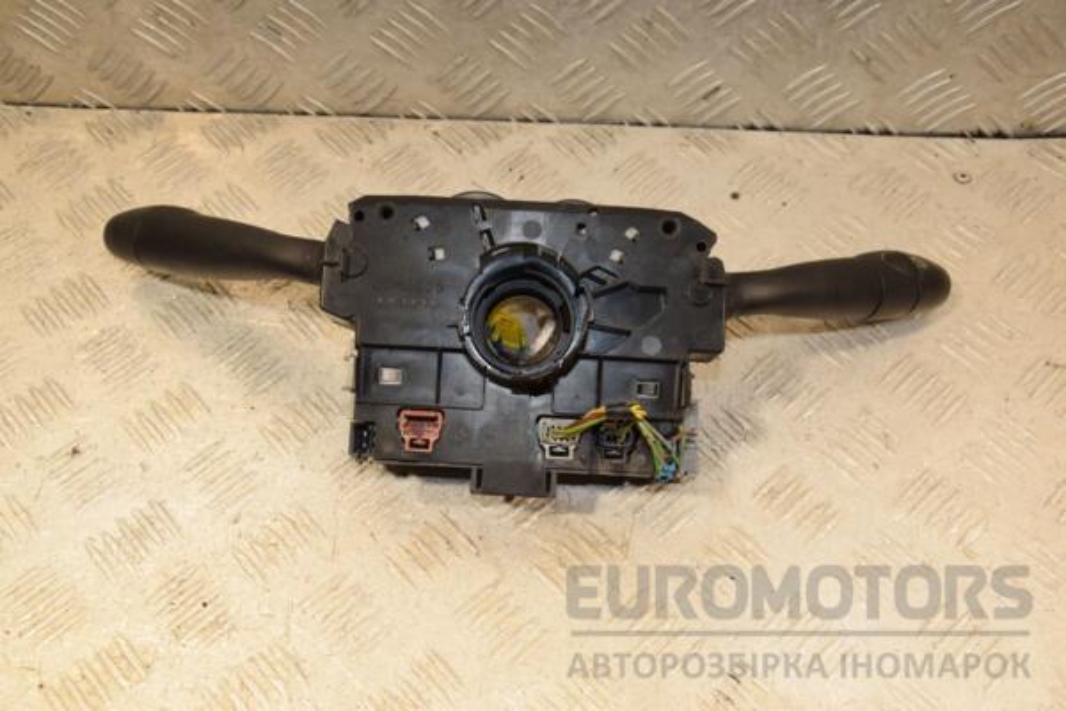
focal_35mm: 39
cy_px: 356
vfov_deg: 34.2
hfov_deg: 49.6
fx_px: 1155
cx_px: 533
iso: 800
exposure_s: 1/200
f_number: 6.3
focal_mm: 26
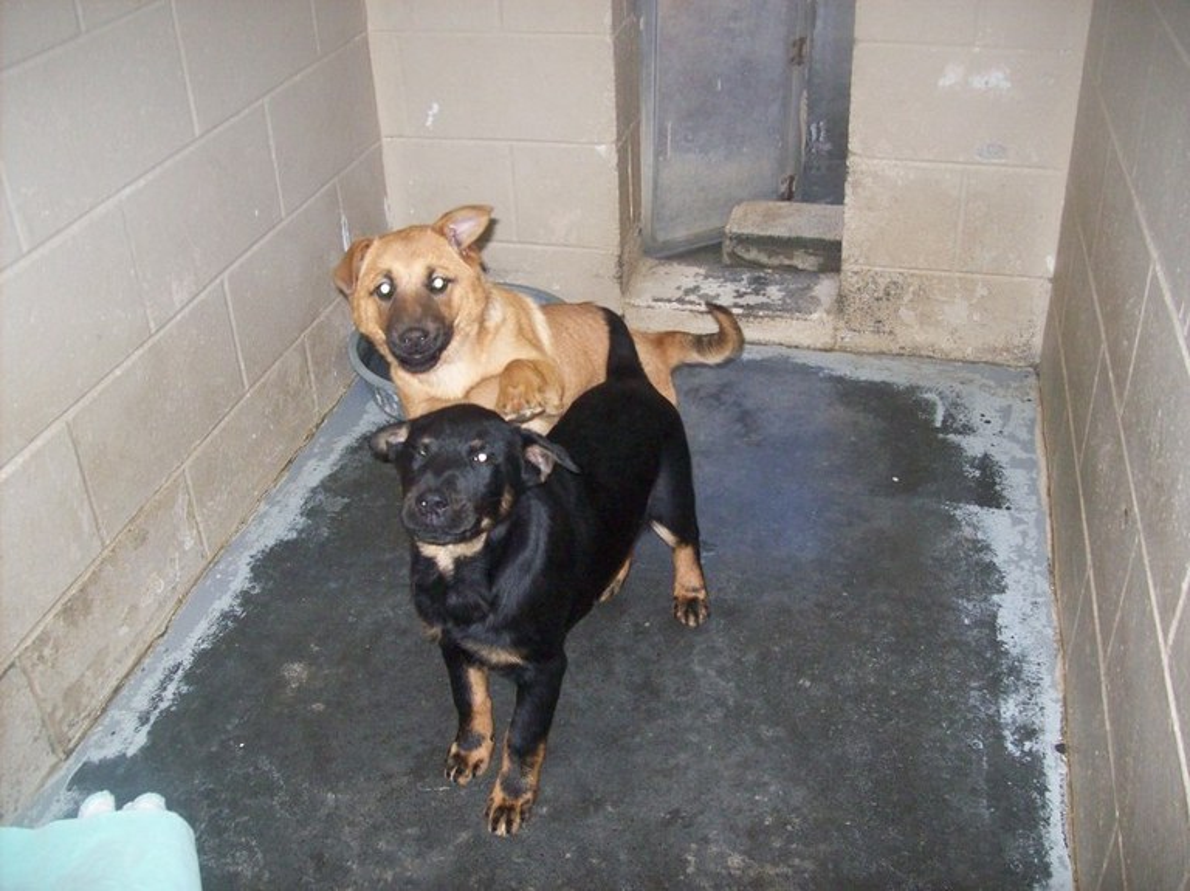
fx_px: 1237
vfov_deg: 39.6
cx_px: 595
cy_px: 446
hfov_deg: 51.4
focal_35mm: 36
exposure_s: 1/64
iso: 200
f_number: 2.7
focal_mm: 6
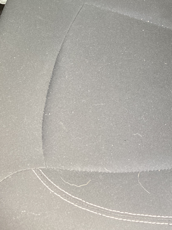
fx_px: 490
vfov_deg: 24.9
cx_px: 182
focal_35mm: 74
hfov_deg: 19.2
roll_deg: +0.6
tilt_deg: -39.6
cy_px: -9
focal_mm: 3.99
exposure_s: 1/60
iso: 320
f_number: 1.8
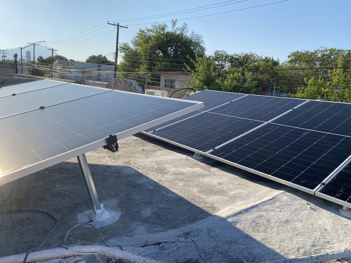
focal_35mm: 26
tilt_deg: -8.8
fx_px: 264
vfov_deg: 53.1
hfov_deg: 67.3
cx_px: 176
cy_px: 132
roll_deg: -5.1
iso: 32
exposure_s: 1/2513
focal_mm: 4.25
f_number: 1.8
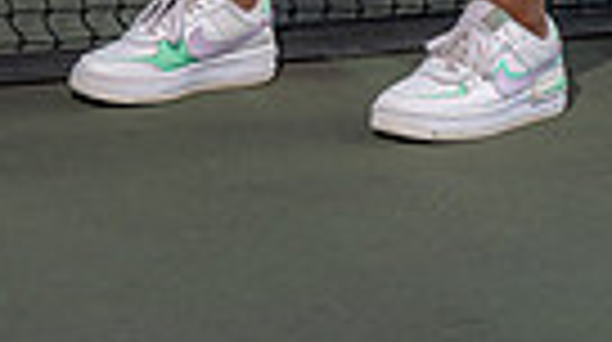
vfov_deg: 6.0
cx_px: 387
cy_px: -572
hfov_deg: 11.3
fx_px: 3095
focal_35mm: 191
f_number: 4
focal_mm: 55
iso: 100
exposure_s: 1/1250
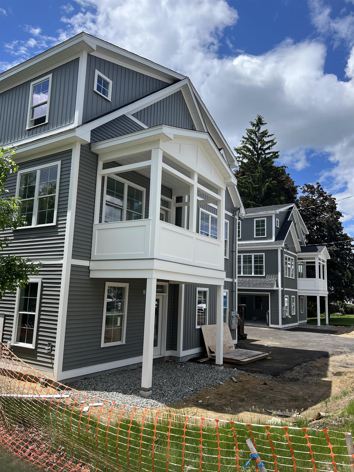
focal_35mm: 26
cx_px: 177
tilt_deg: +9.5
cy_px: 236
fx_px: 355
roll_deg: -4.6
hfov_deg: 53.1
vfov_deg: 67.3
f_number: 1.5
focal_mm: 5.7
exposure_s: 1/4274
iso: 50
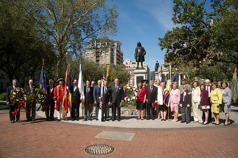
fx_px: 159
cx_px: 119
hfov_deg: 73.8
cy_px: 79
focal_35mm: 24
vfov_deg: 53.1
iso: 200
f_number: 9
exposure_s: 1/200
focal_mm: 24
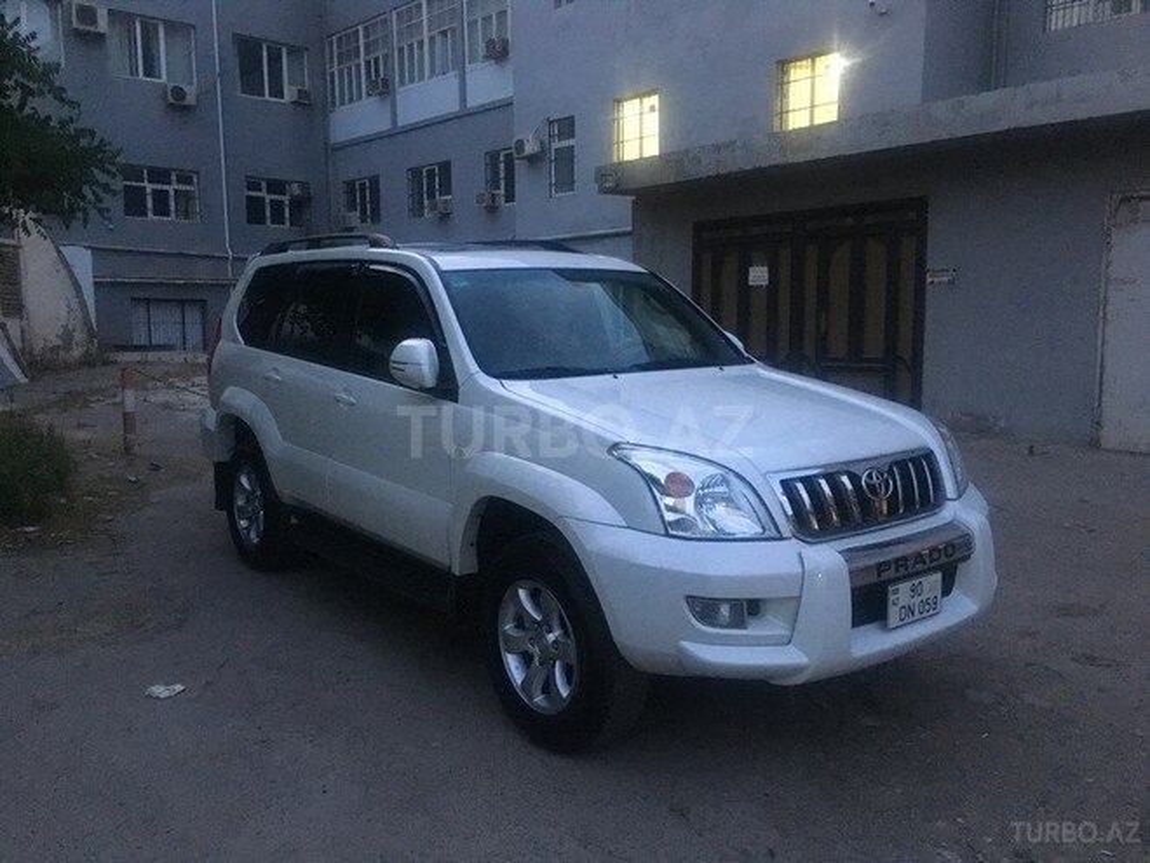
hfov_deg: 61.7
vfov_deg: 48.2
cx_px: 575
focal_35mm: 29
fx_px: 963
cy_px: 432
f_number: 2.2
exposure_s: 1/17
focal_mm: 4.15
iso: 400
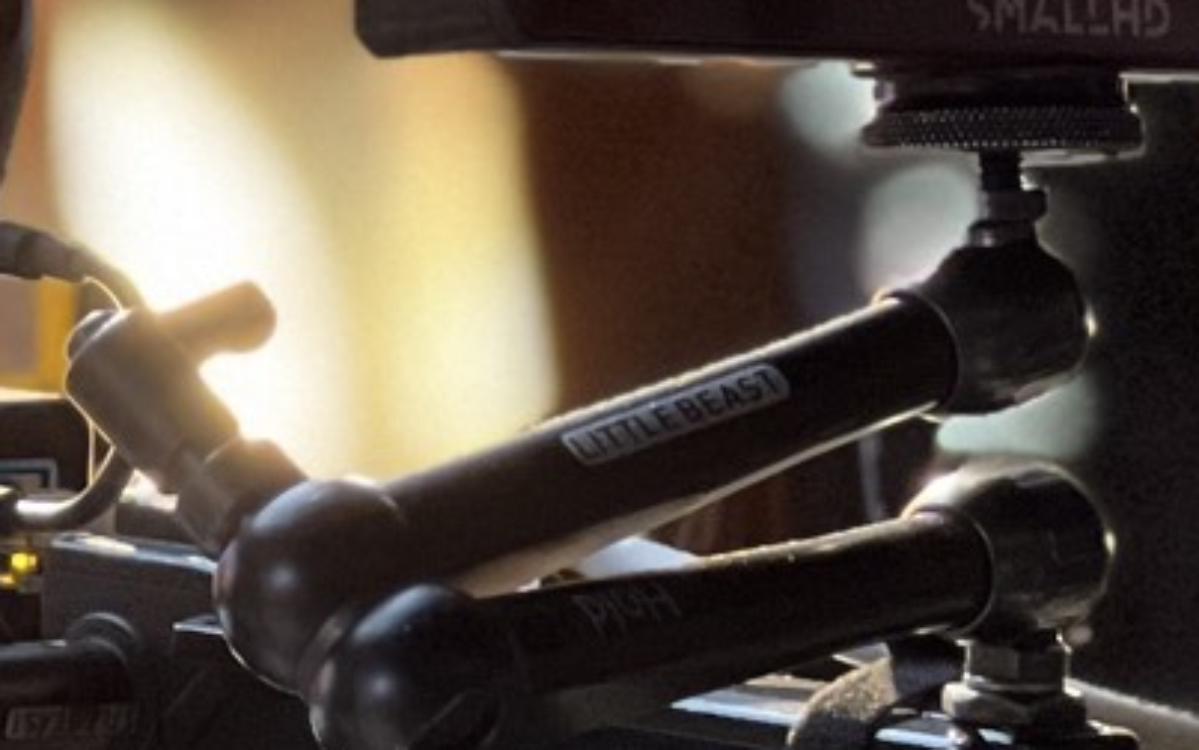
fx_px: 13236
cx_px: 271
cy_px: 1074
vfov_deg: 3.2
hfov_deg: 5.2
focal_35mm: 405
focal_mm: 9
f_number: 2.8
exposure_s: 1/33
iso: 320
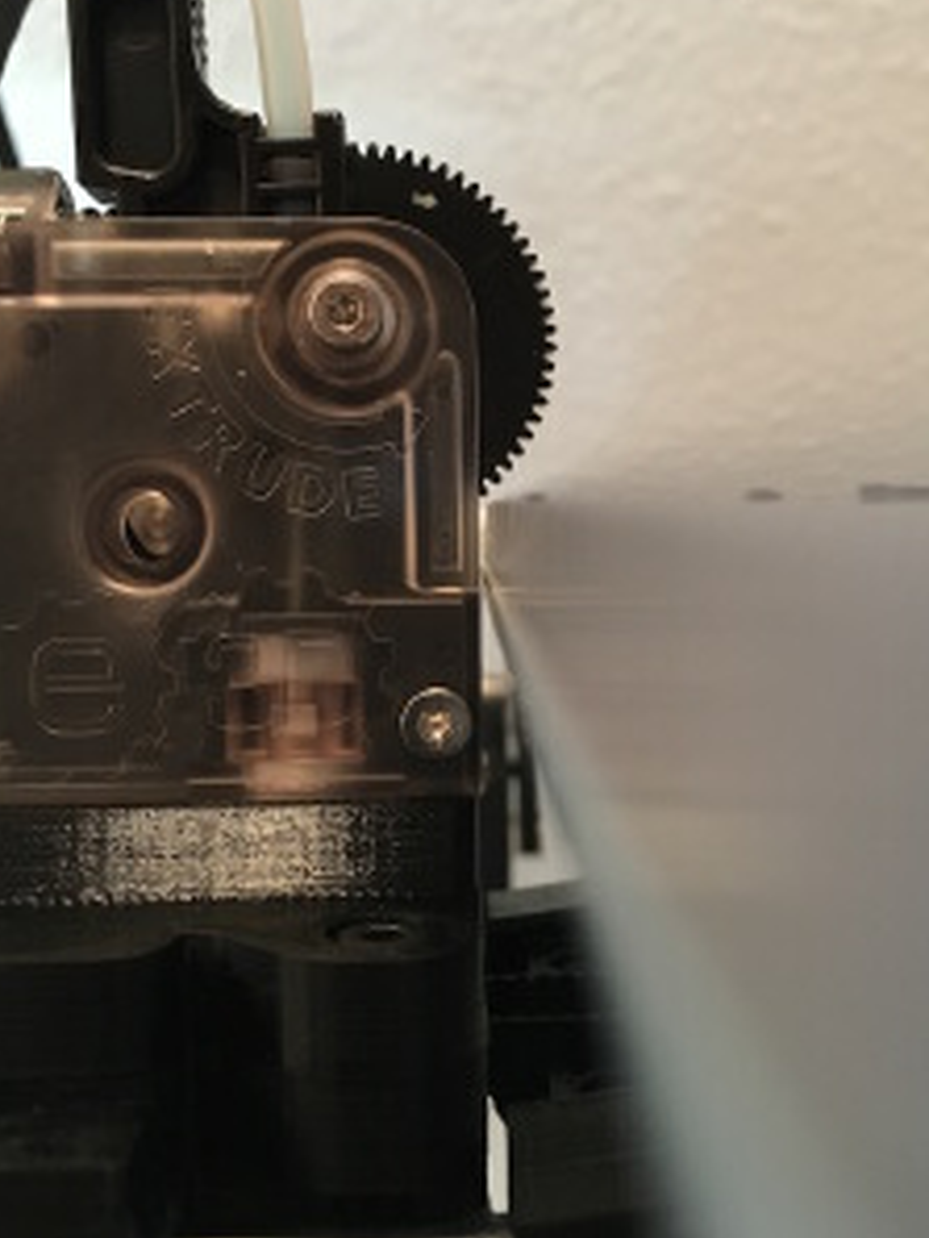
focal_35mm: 39
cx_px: 492
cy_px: 571
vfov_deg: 47.8
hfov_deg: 36.8
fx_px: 1395
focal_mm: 4.15
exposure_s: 1/17
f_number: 2.2
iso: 400
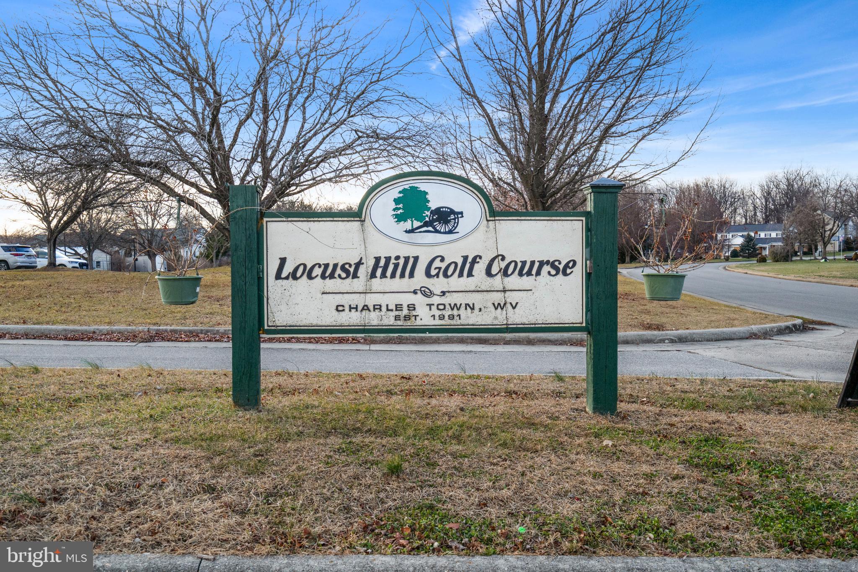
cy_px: 286
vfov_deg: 37.8
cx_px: 429
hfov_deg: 54.4
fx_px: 834
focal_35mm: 35
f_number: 8
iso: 800
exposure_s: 1/400
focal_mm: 35
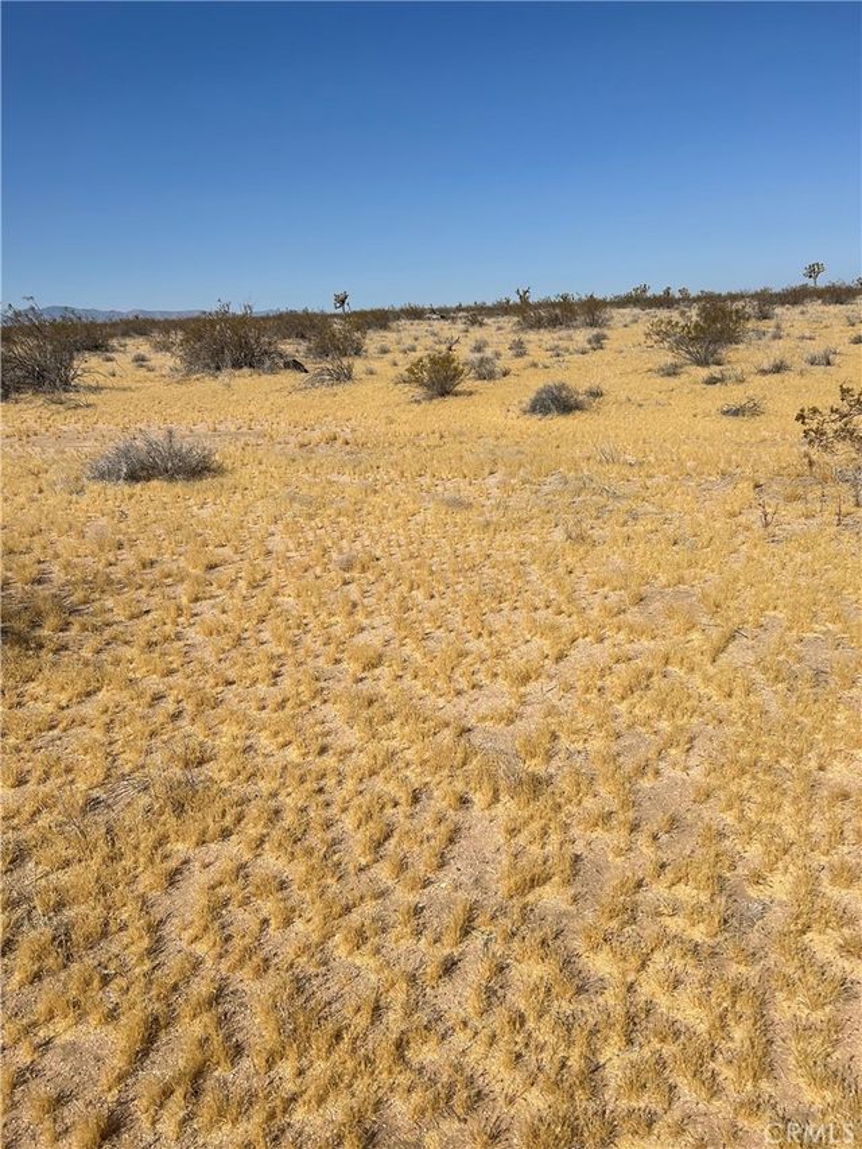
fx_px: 863
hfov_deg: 53.1
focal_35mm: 26
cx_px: 431
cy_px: 574
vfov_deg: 67.3
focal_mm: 5.7
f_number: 1.5
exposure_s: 1/9434
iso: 50
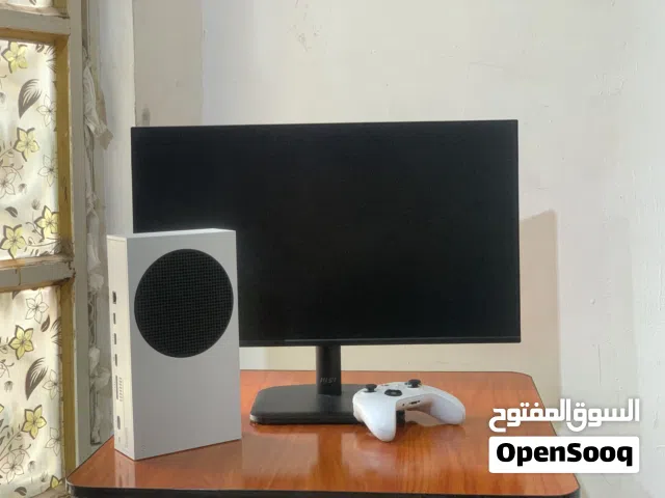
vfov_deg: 28.0
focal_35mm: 52
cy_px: 249
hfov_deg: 36.8
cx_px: 332
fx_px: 999
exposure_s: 1/60
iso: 160
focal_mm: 6
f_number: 2.4
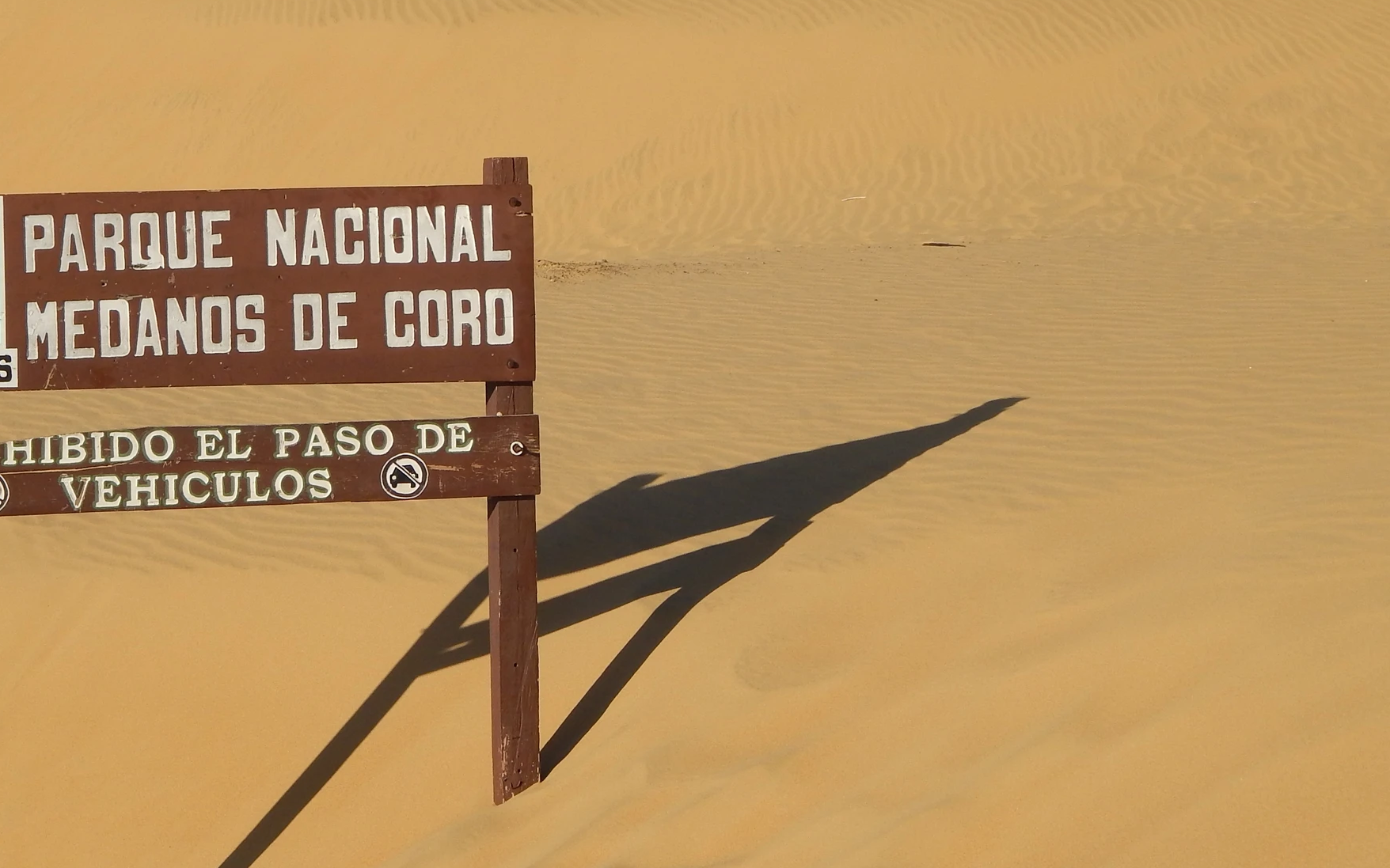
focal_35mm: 85
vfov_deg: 15.3
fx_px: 3220
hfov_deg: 24.3
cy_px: 311
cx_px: 497
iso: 125
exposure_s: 1/400
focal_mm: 9.7
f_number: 7.6
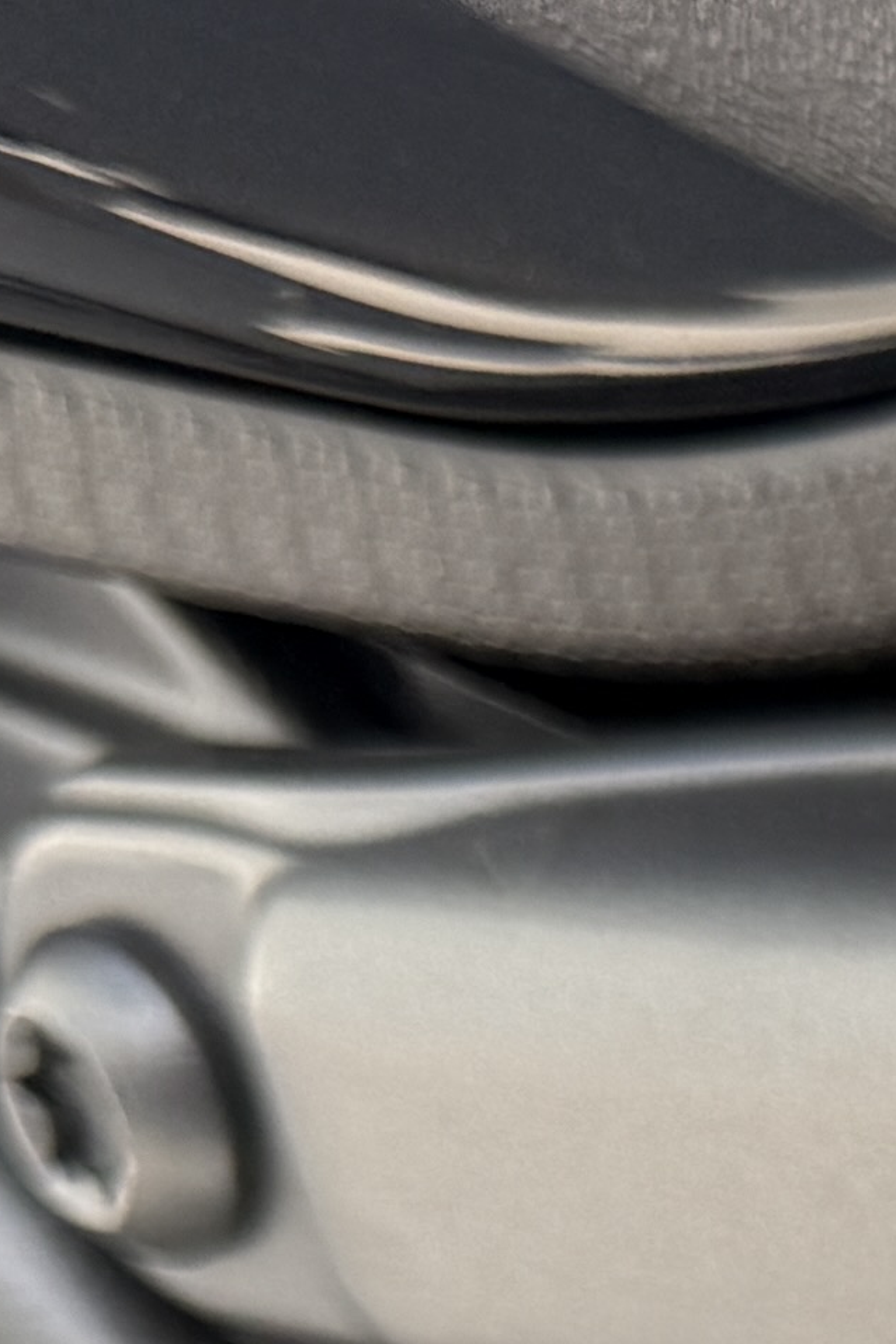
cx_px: 2666
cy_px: 3005
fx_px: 5562
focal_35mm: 149
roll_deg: -20.2
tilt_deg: -31.9
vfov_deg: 11.8
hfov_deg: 8.0
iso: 80
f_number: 1.78
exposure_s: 1/524
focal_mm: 6.76
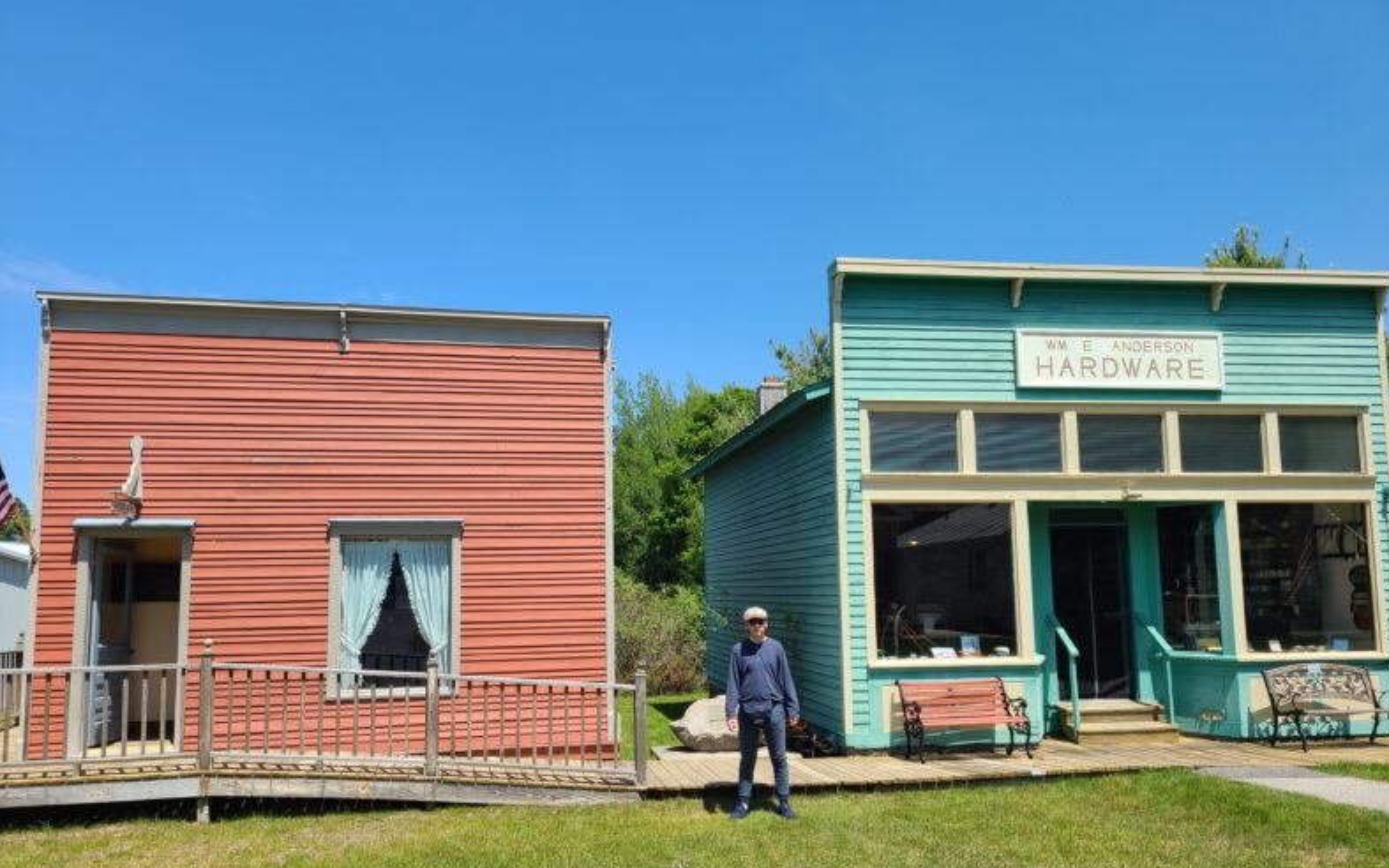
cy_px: 499
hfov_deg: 66.5
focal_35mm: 28
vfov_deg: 44.4
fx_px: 1060
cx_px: 692
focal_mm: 5.4
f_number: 1.8
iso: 40
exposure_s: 1/1930
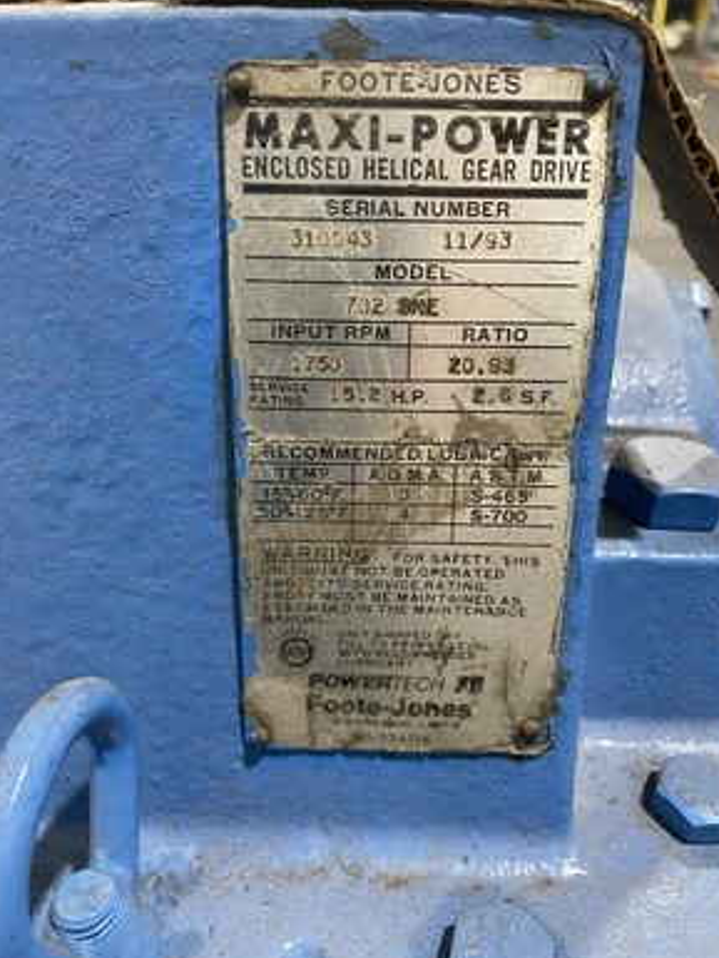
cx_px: 363
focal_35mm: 27
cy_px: 478
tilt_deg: -29.3
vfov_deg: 65.3
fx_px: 747
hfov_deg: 51.4
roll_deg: -0.2
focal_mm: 4.2
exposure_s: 1/60
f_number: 1.6
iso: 250
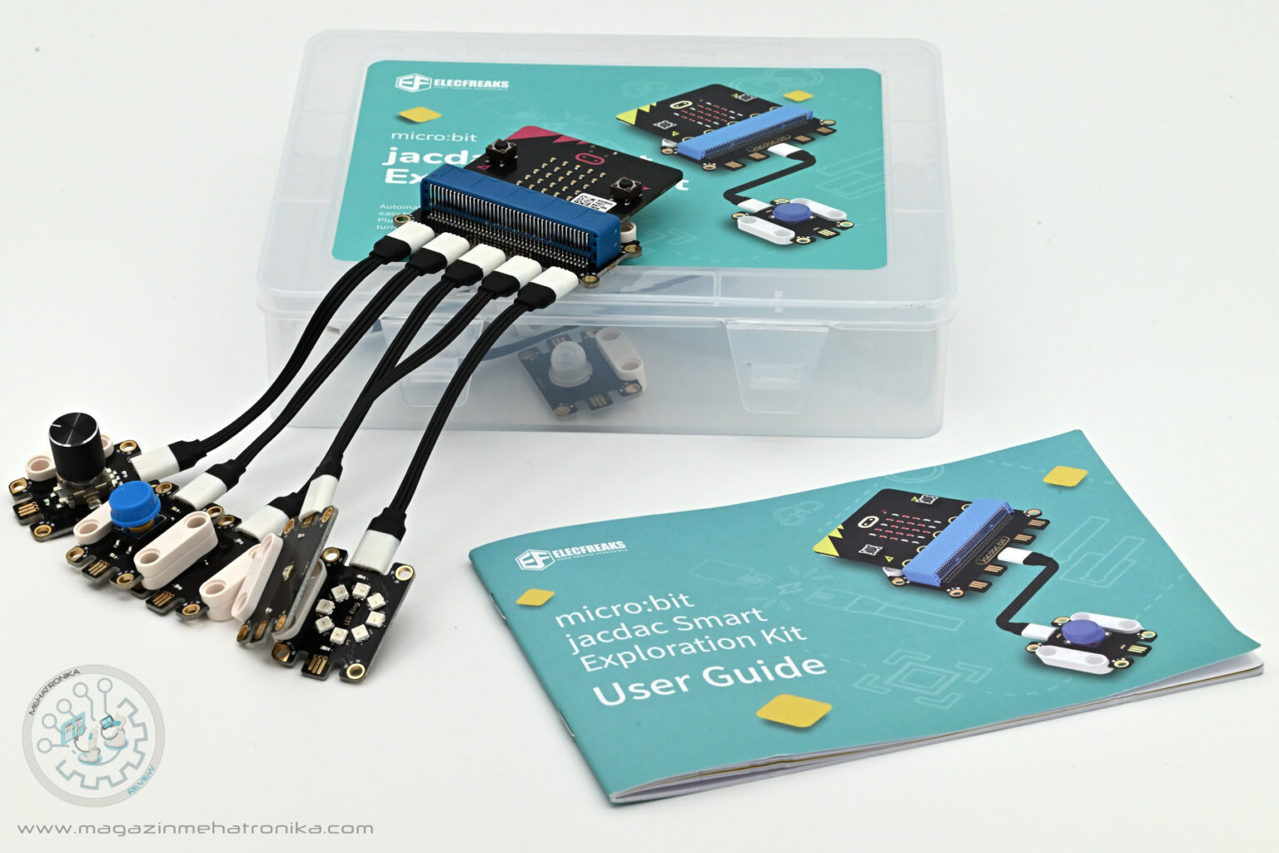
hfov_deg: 19.5
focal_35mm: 105
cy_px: 426
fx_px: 3731
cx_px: 640
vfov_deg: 13.0
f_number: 22
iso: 800
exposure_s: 1/80
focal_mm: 105
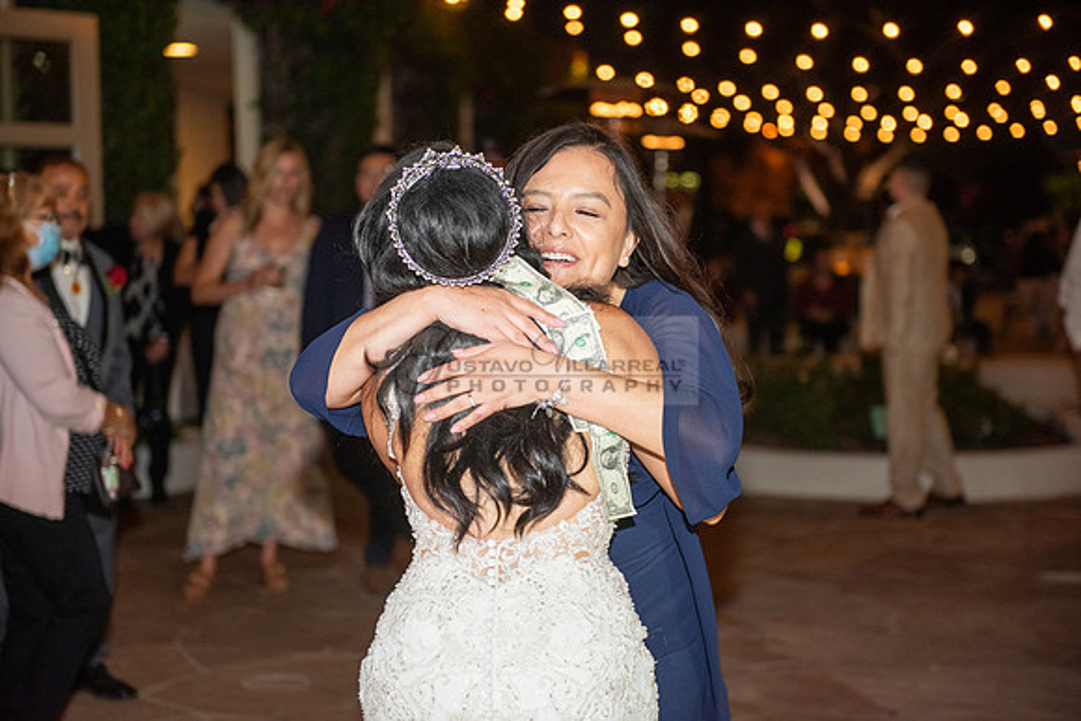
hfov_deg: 28.8
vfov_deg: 19.5
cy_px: 360
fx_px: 2102
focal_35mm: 70
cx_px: 540
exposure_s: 1/125
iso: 1250
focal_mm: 70
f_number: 2.8
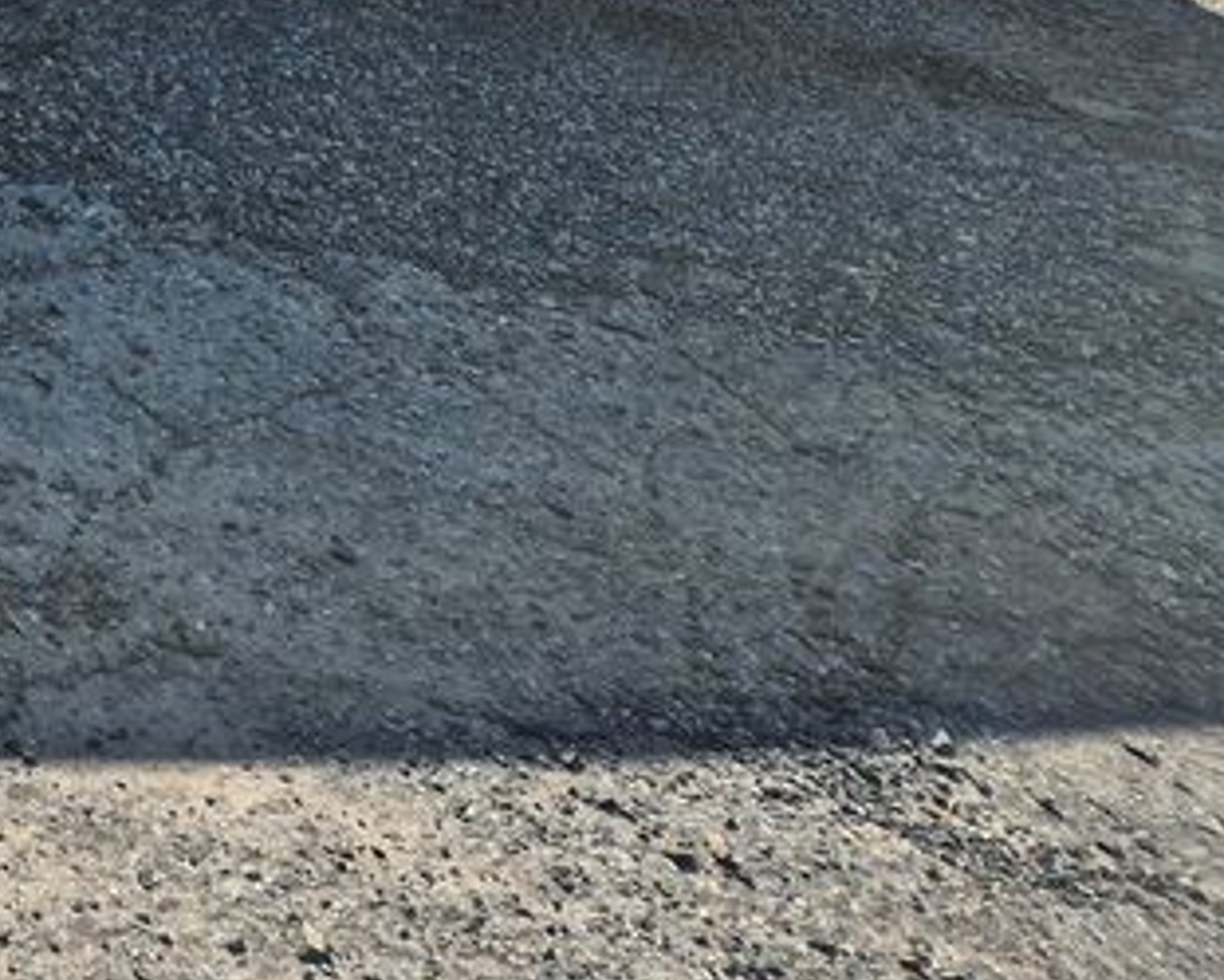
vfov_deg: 18.6
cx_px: -783
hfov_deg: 20.5
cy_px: -433
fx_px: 2682
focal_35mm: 74
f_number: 1.8
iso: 25
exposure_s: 1/2456
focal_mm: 5.4
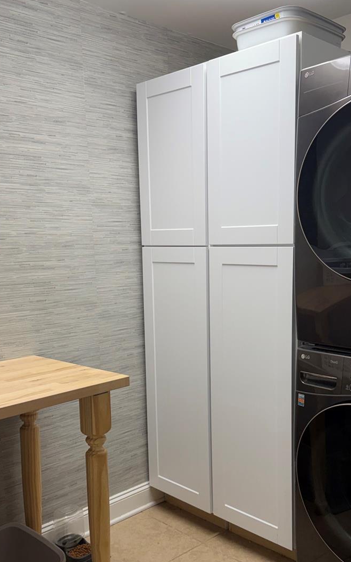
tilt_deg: -8.2
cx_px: 188
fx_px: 566
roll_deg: +1.0
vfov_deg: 52.6
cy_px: 321
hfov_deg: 34.4
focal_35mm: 37
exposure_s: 1/120
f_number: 1.78
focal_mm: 6.76
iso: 125
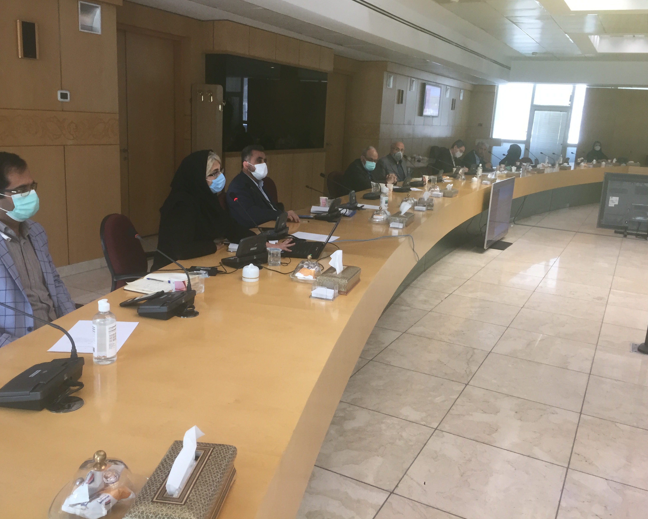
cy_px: 254
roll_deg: -3.6
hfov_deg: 57.2
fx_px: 595
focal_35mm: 31
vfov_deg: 47.1
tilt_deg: -13.5
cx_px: 318
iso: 64
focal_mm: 4.15
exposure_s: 1/33
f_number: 2.2
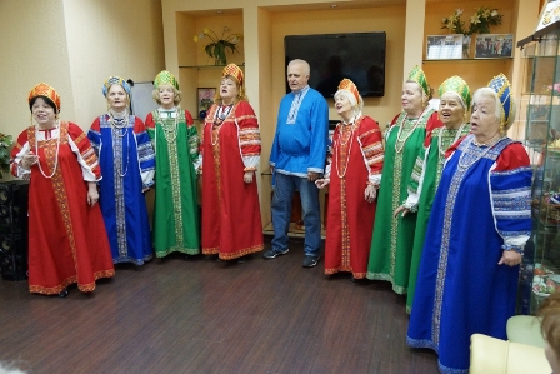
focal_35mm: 30
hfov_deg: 61.9
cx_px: 280
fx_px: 467
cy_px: 187
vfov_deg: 43.6
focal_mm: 20
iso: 2000
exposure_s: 1/80
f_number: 4.5
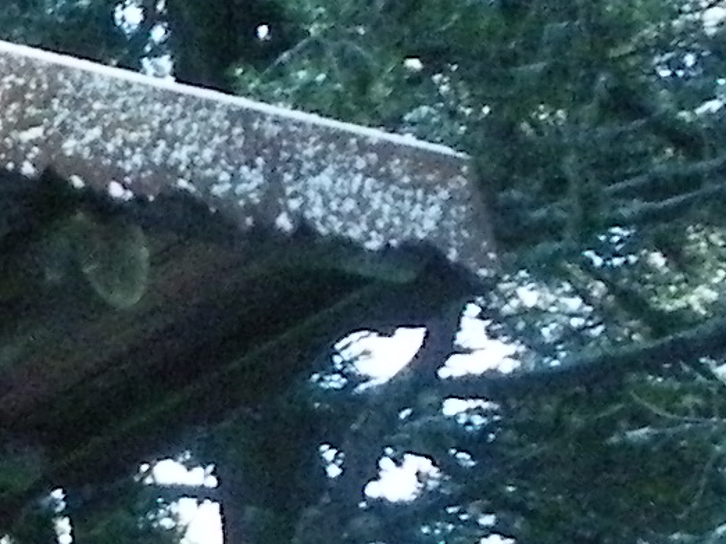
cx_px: -1456
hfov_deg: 5.4
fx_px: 7213
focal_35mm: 344
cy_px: 934
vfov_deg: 4.3
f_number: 3.2
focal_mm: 7.9
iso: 500
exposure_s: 1/250
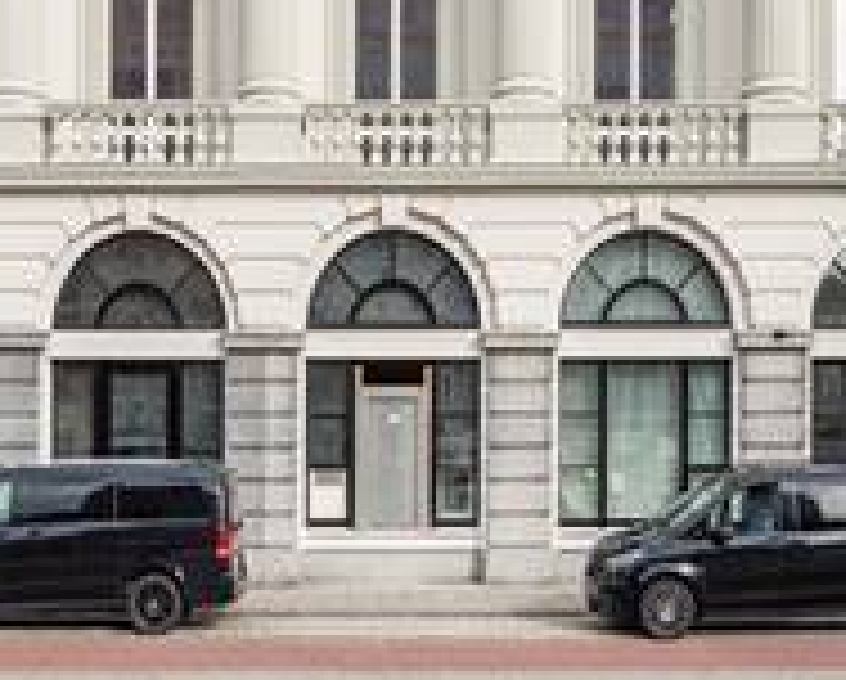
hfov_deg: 36.4
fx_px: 1279
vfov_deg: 25.3
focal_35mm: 51
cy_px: -227
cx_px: 310
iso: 250
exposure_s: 1/320
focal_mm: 16
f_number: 8
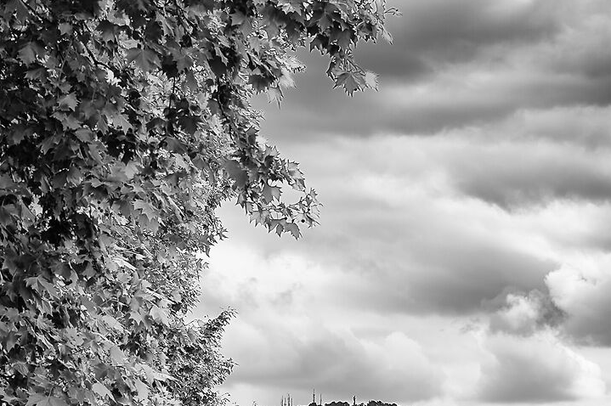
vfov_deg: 8.1
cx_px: 967
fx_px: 2832
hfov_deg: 11.7
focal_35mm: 167
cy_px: 472
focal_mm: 50
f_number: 5.6
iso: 100
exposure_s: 1/400
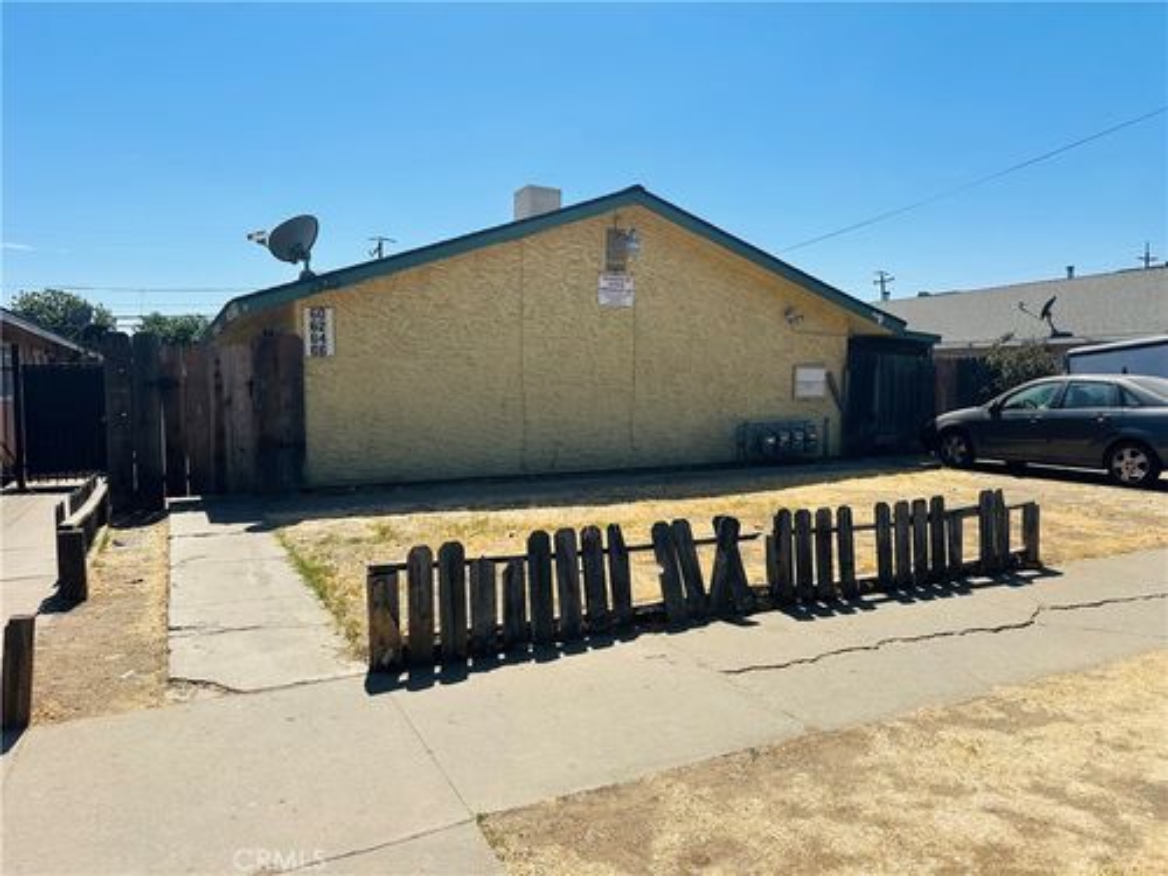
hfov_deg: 71.6
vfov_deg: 56.8
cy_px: 438
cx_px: 584
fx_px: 810
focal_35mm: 24
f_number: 1.78
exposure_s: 1/6211
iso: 80
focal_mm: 6.86
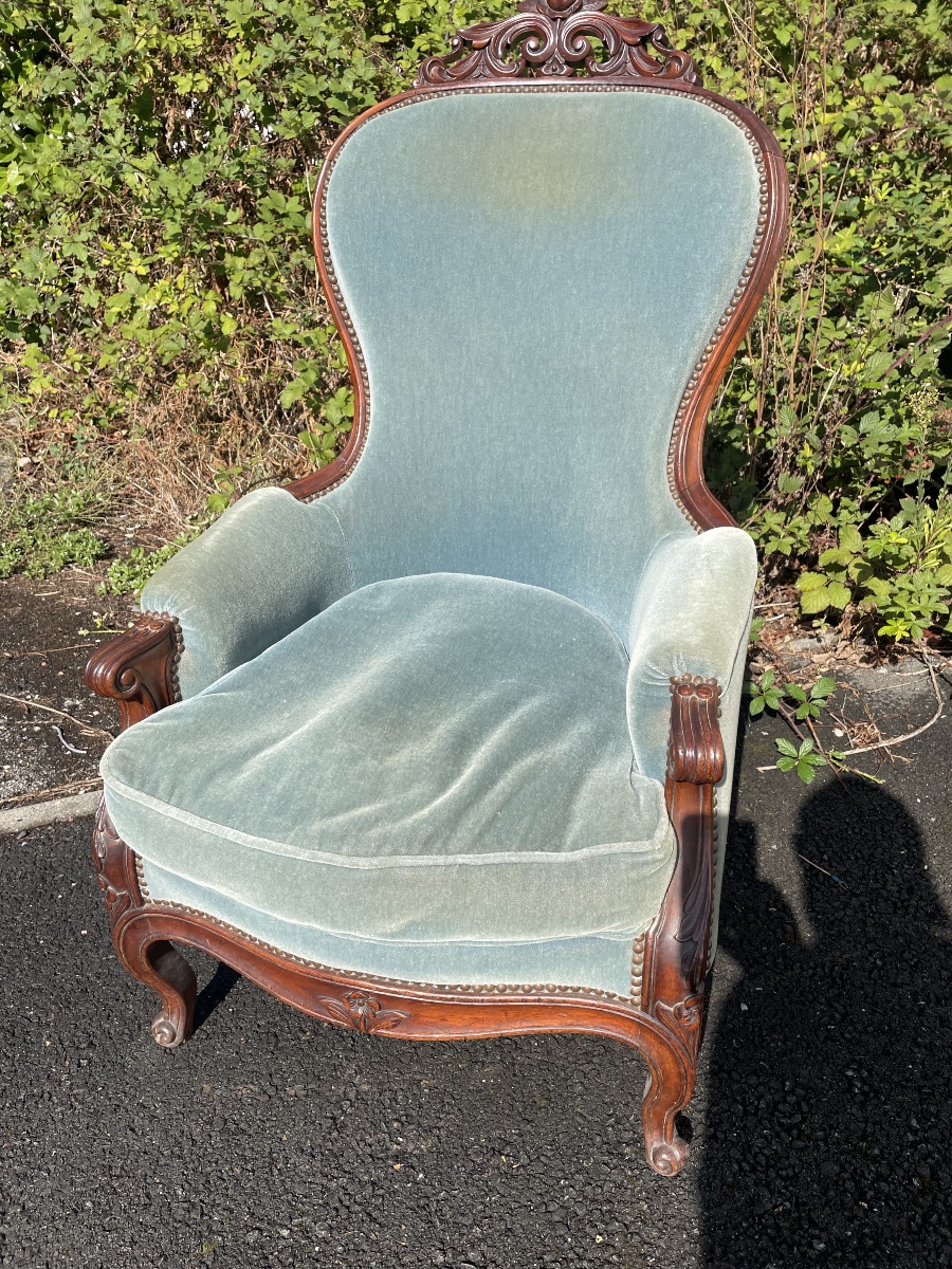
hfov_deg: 53.1
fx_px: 953
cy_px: 634
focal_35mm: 26
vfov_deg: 67.3
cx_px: 476
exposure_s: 1/2618
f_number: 1.6
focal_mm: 4.2
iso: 32
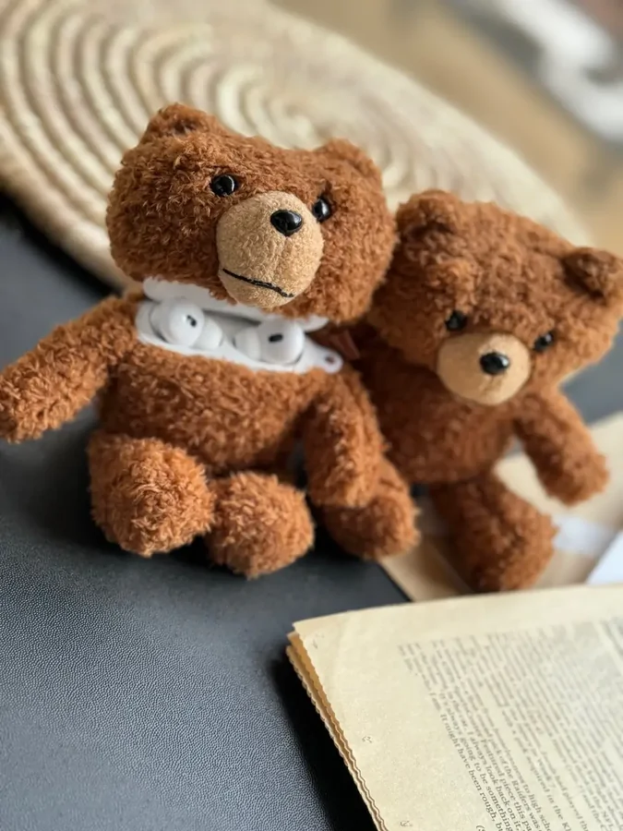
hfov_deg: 30.3
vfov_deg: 39.7
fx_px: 1152
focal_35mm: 48
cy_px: 416
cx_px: 312
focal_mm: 6.86
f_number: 1.78
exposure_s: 1/243
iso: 64
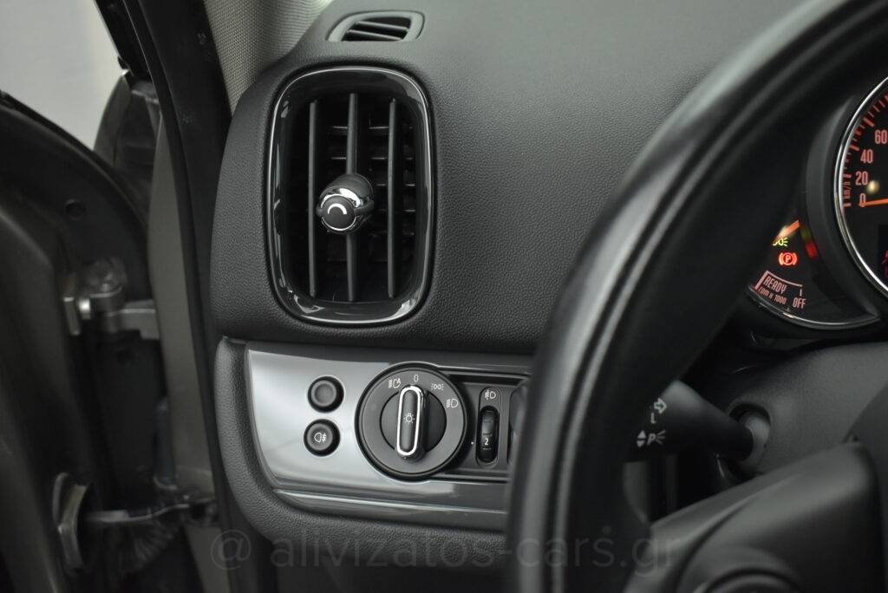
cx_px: 444
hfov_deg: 53.1
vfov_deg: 36.9
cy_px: 296
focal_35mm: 36
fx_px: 888
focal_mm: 24
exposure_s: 1/60
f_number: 3.8
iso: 1600
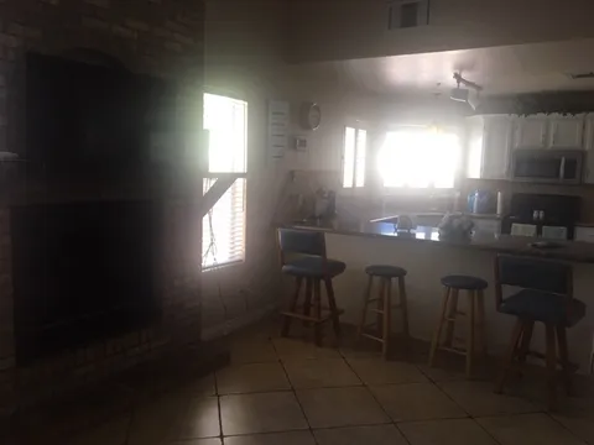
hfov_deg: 61.7
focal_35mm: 29
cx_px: 297
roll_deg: -2.1
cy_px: 222
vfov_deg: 48.2
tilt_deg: -6.5
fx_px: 498
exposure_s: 1/30
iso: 40
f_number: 2.2
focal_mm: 4.2
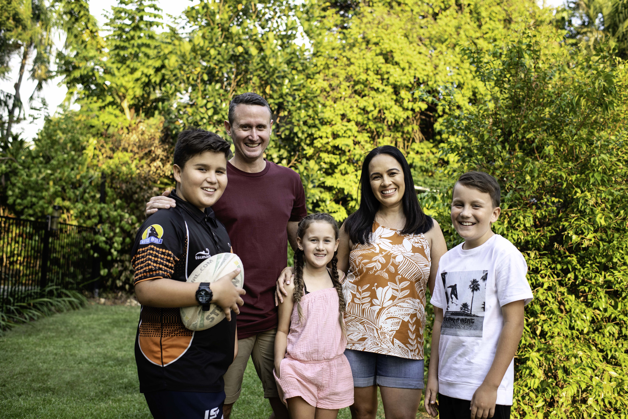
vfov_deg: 37.9
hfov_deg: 54.4
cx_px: 314
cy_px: 210
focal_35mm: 35
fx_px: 611
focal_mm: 35
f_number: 3.5
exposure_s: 1/400
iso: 200
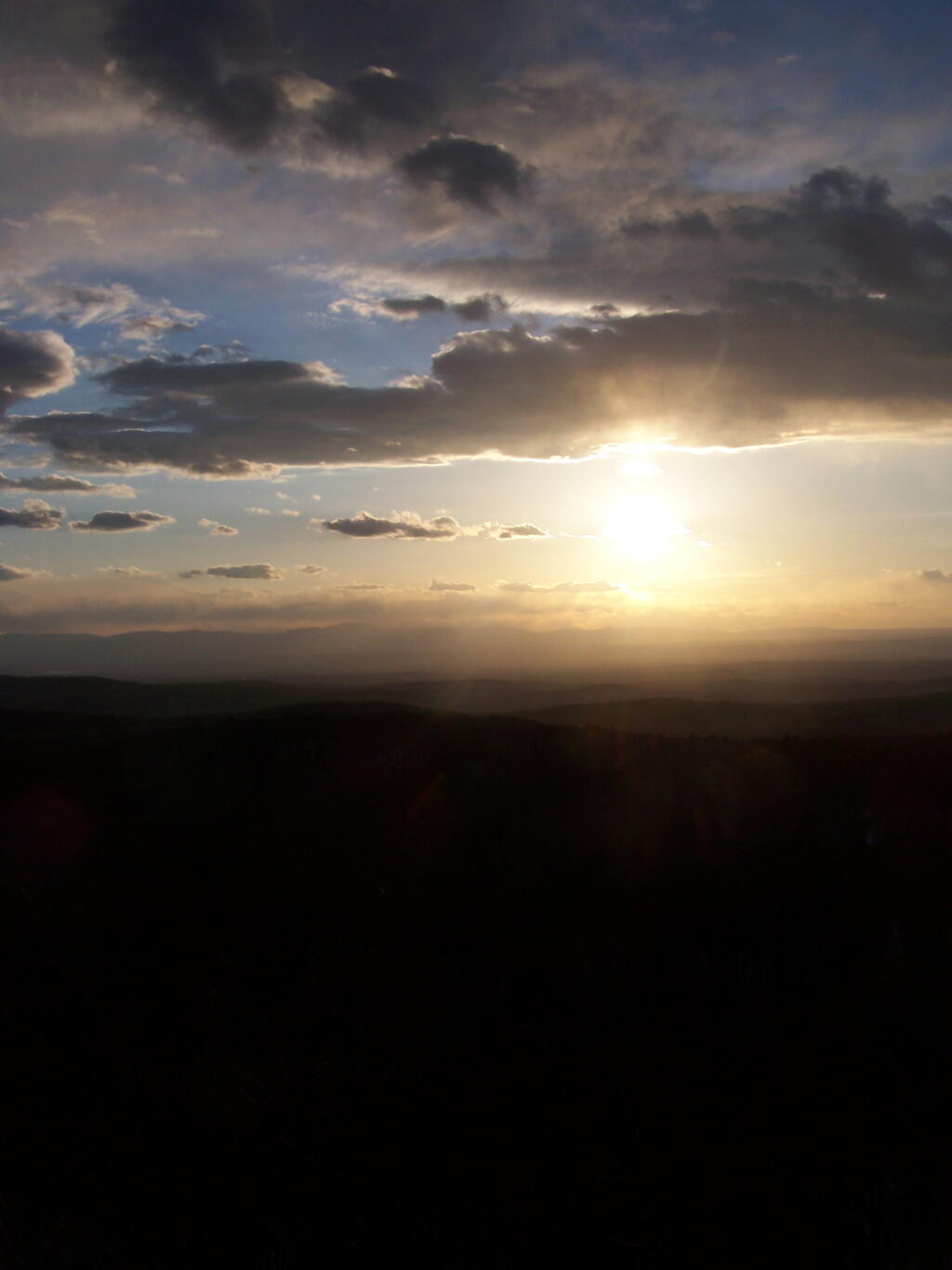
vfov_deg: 49.0
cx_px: 476
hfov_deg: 37.7
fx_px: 1393
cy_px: 635
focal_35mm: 38
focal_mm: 6.3
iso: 80
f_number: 5.6
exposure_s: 1/1000
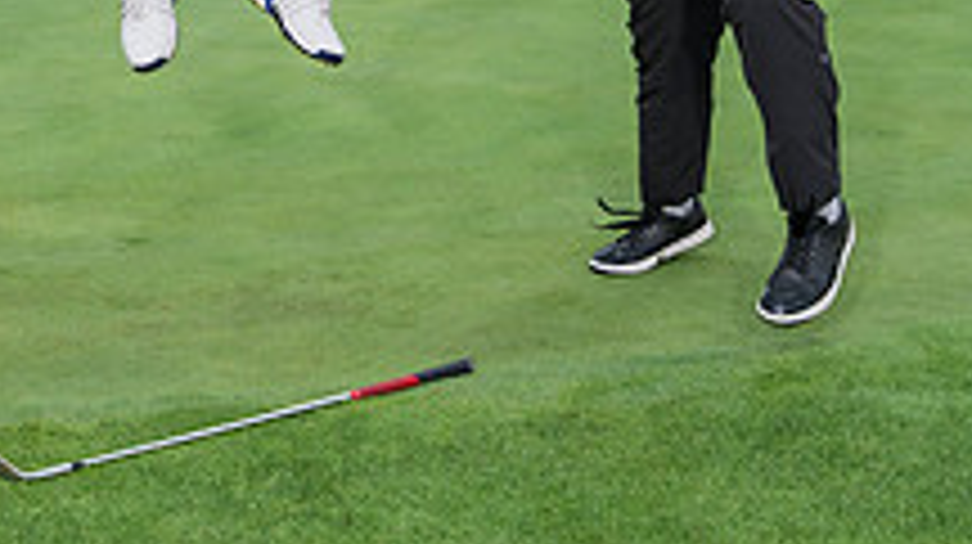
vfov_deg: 14.0
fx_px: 2086
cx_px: 203
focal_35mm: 81
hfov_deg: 25.8
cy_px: -258
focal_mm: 26.3
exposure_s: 1/400
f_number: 5
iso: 320
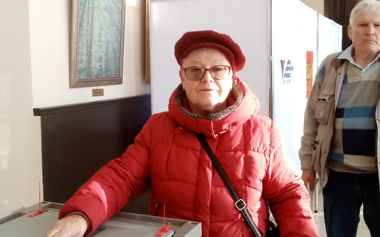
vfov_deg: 29.2
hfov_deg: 45.1
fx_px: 456
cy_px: 106
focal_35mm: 44
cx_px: 158
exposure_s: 1/33.3
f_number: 1.8
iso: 209
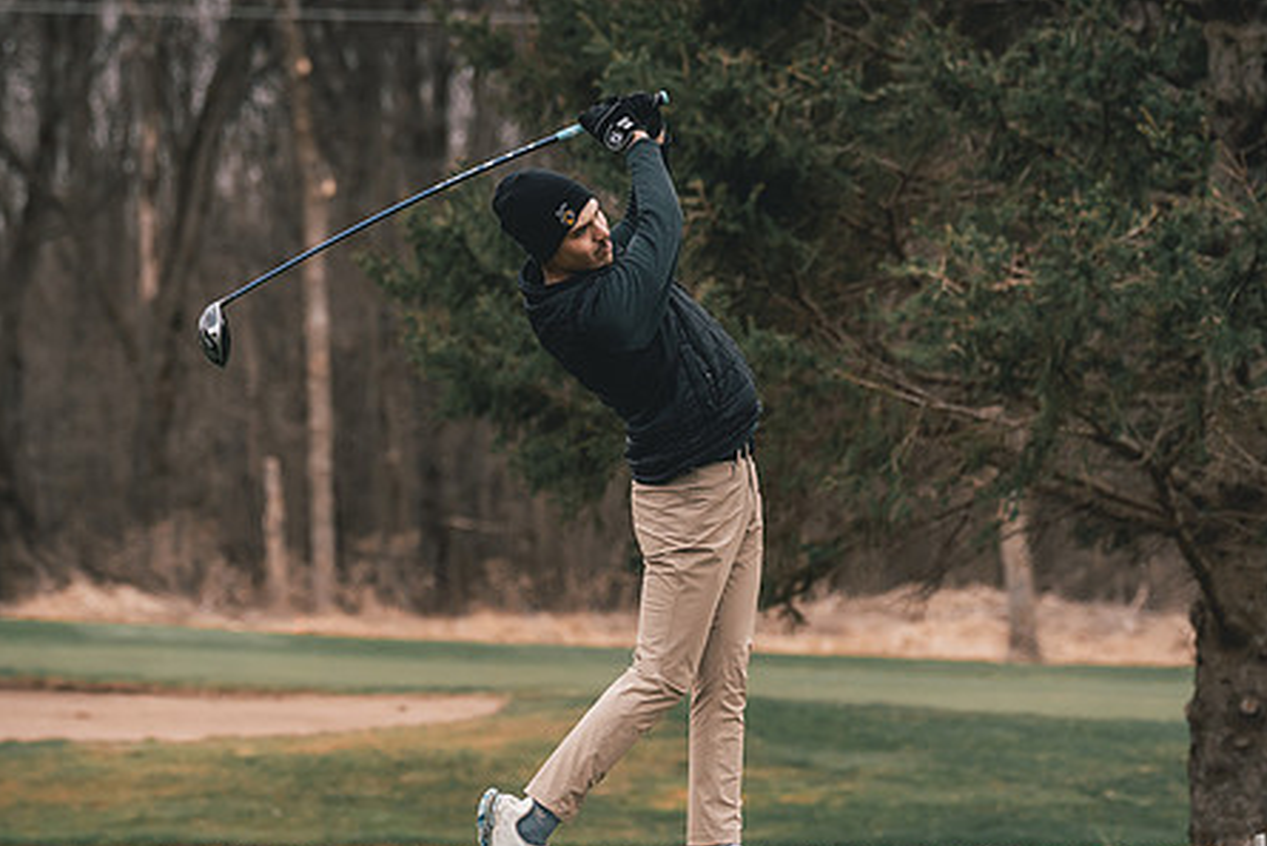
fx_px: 5457
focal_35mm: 155
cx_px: 587
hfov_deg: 13.2
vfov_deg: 8.9
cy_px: 496
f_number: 2.8
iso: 640
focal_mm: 95
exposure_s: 1/3200
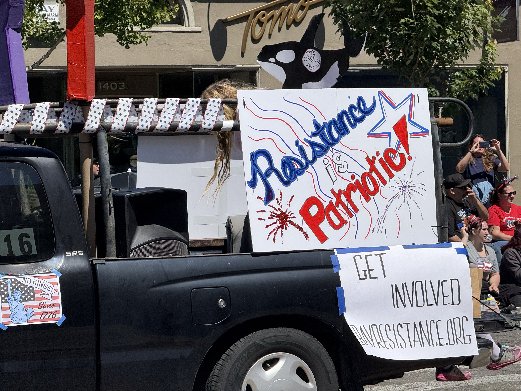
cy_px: 196
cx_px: 260
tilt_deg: -1.6
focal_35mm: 120
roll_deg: +1.5
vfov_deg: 12.3
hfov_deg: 16.4
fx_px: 1806
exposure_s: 1/2024
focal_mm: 15.66
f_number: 2.8
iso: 50
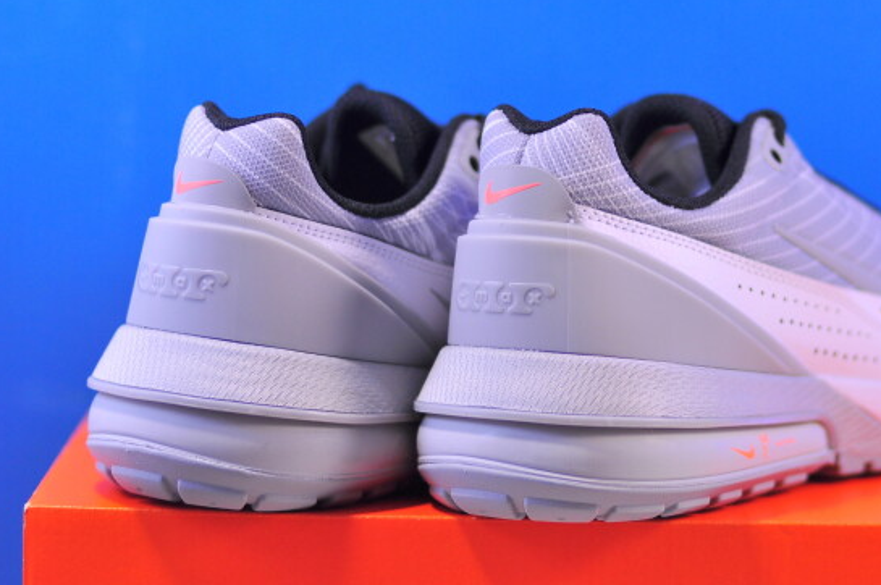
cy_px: 174
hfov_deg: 18.6
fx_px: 2689
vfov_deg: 12.4
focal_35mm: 110
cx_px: 550
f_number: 2
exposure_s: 1/320
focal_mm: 50
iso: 250
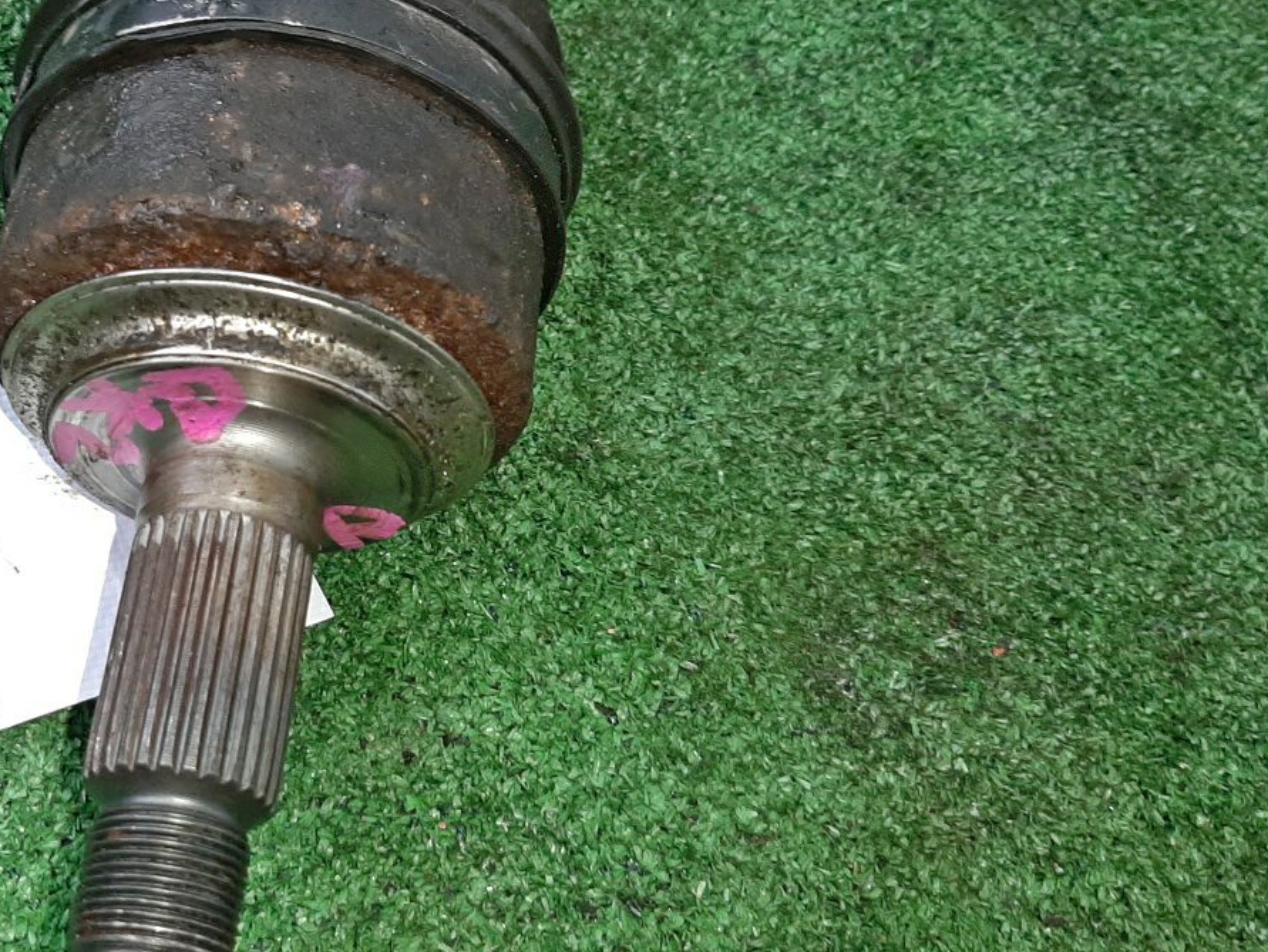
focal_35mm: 42
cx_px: 322
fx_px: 1539
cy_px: 468
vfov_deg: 34.4
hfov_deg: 43.4
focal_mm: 3.93
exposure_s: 1/50
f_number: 1.7
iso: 169
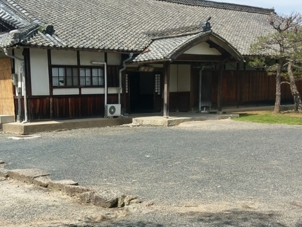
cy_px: 158
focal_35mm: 51
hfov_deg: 36.9
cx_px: 90
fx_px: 445
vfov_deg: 28.3
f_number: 1.8
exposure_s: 1/2462
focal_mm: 4.58
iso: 100
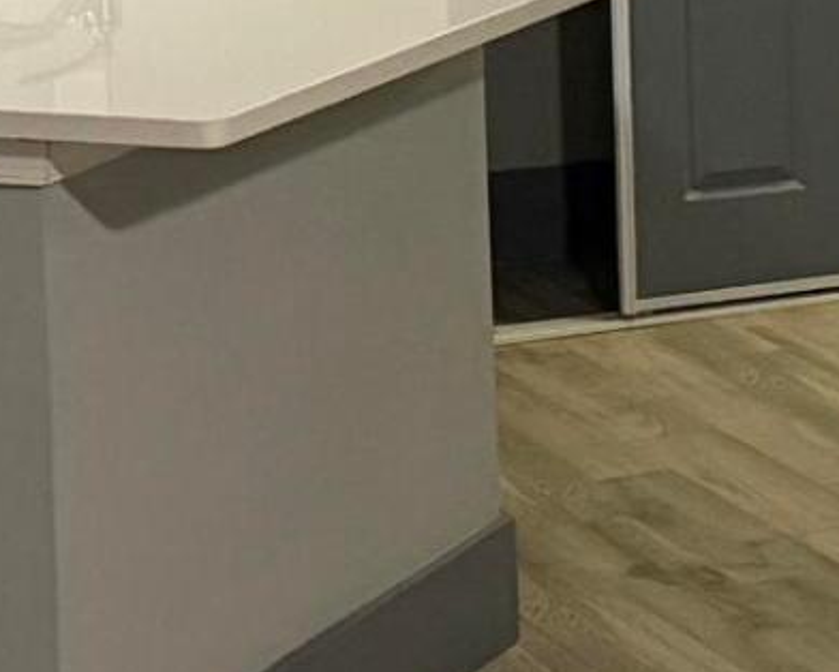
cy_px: -71
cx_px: 961
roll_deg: +1.2
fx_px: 4273
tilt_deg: -7.8
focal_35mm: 172
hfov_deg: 11.0
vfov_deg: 8.9
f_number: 1.78
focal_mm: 6.76
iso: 640
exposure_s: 1/60
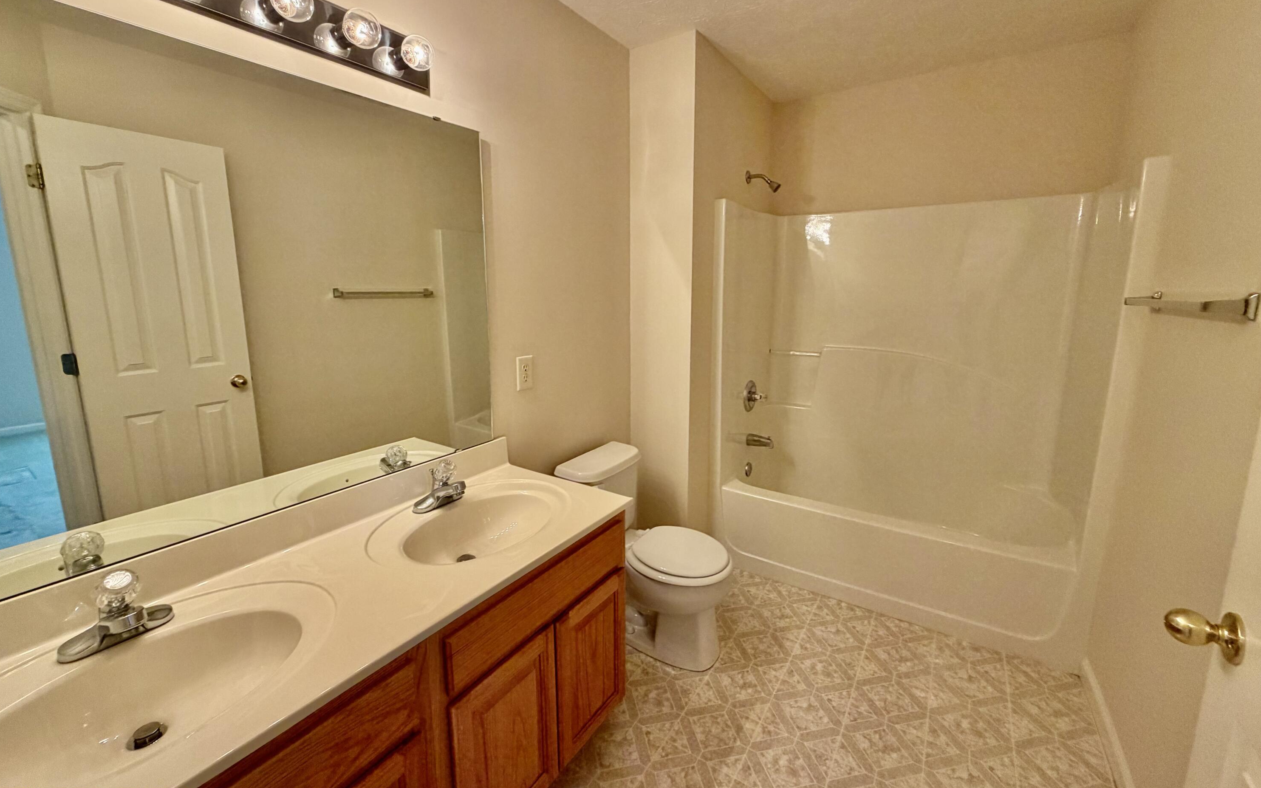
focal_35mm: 15
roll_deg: +0.9
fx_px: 515
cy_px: 366
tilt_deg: -8.0
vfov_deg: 74.7
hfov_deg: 101.5
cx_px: 625
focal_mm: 2.22
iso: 200
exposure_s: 1/60
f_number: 2.2
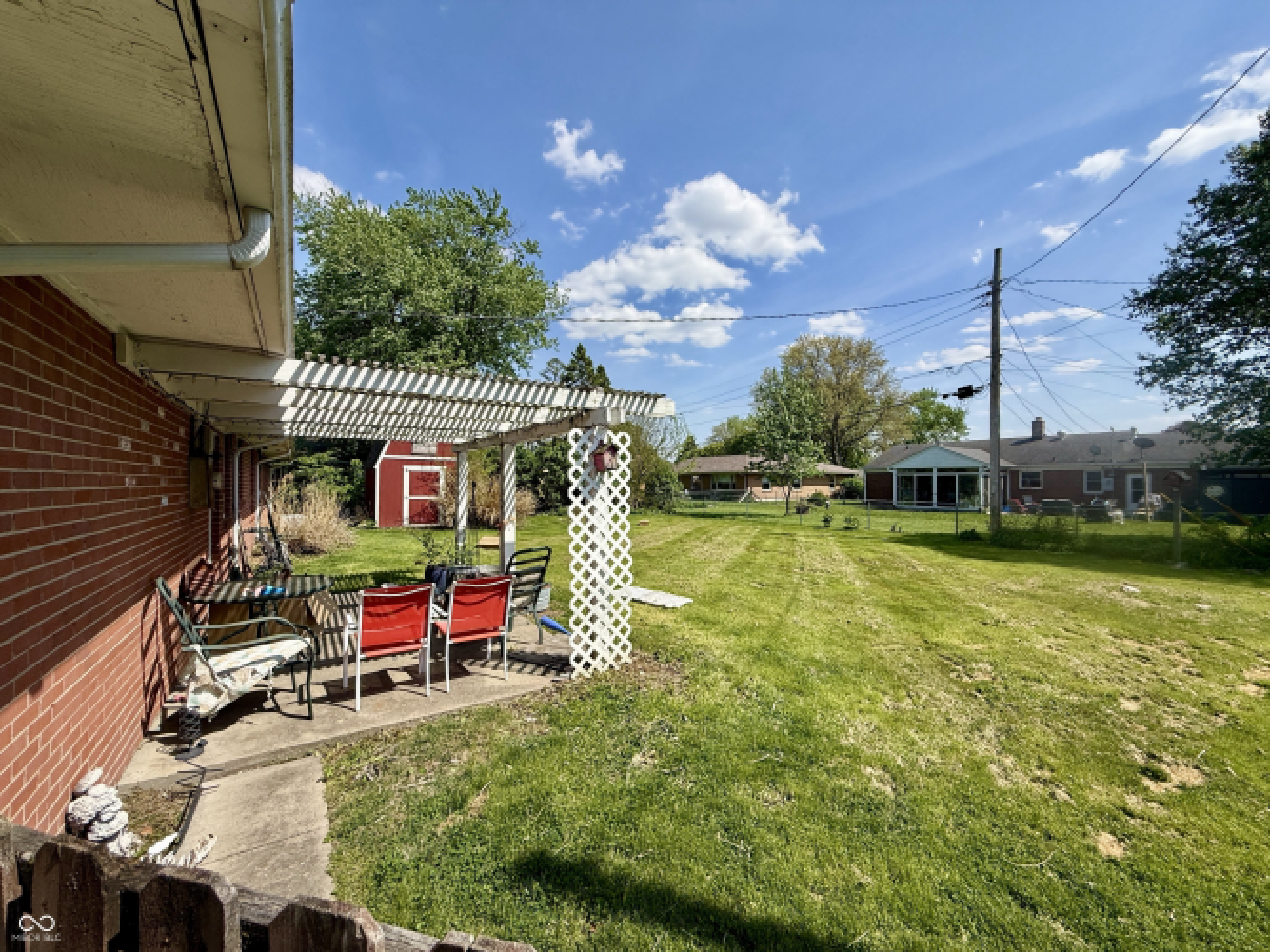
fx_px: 514
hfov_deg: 102.1
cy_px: 476
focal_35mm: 14
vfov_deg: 85.7
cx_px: 635
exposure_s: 1/2717
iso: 50
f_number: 2.2
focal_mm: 2.22
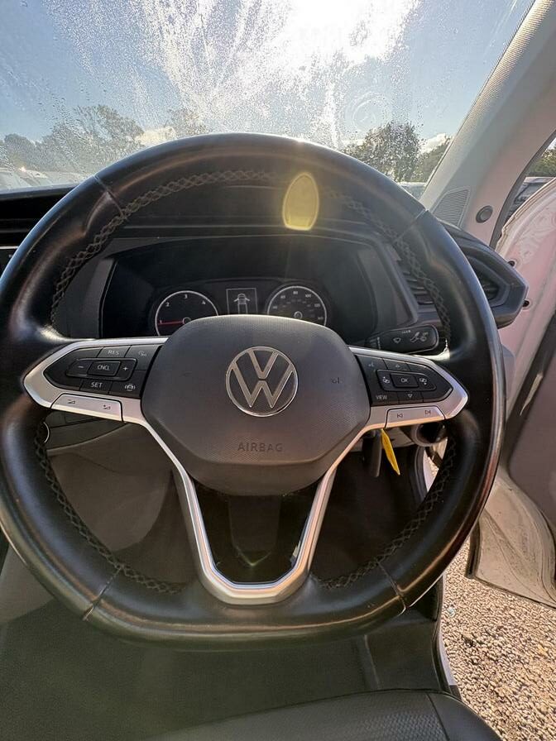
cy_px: 370
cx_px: 278
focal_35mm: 14
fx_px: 300
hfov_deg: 85.7
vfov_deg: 102.1
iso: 64
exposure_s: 1/222
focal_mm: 2.22
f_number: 2.2
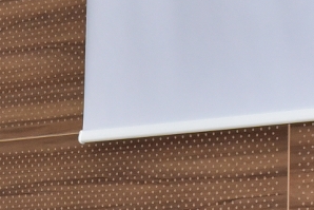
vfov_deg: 5.0
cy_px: 370
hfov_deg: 7.5
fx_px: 2373
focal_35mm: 272
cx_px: -116
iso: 3200
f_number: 7.1
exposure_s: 1/200
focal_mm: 50
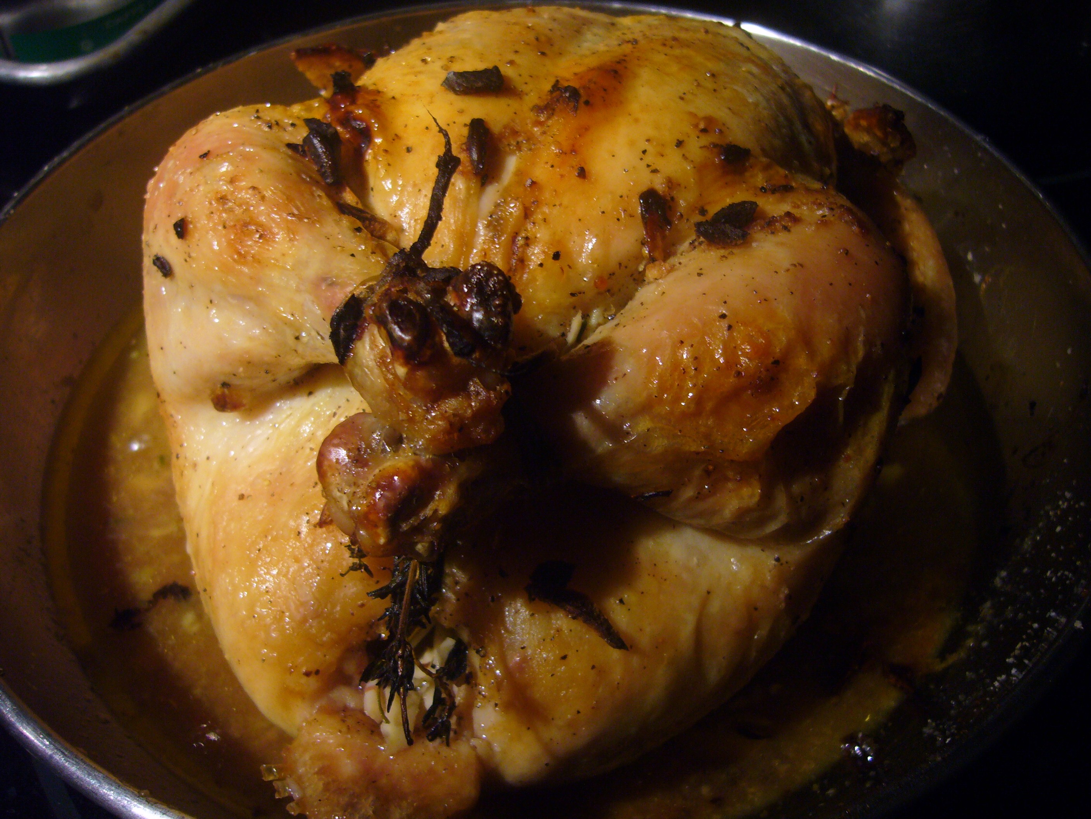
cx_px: 546
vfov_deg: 40.7
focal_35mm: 35
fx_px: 1103
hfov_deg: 52.6
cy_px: 410
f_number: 2.8
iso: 125
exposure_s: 1/15
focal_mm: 5.8
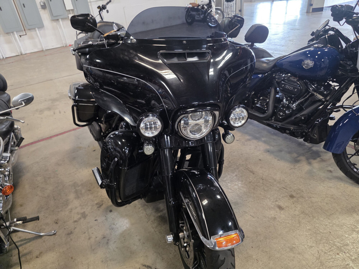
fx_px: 239
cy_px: 134
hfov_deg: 73.9
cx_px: 180
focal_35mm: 23
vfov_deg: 58.9
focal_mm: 6.3
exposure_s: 1/120
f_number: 1.7
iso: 640
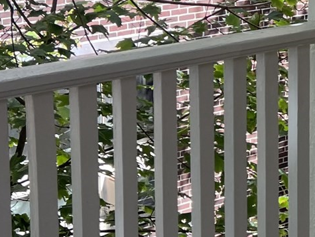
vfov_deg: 12.8
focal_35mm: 112
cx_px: 502
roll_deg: -0.2
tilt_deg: -5.1
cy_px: -68
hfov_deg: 15.8
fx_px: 1020
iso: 50
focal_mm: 5.7
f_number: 1.5
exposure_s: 1/466
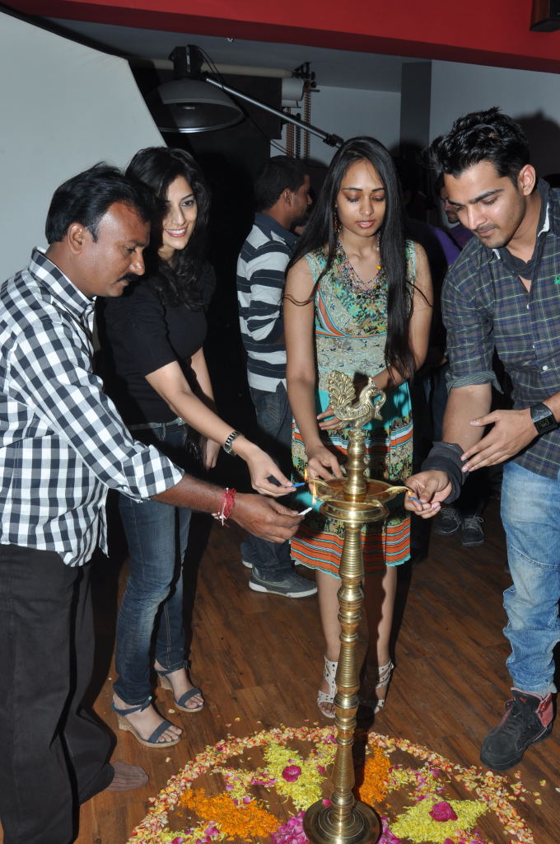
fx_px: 737
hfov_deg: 41.6
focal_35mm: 32
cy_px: 422
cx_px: 280
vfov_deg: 59.6
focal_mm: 21
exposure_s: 1/160
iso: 200
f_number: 10
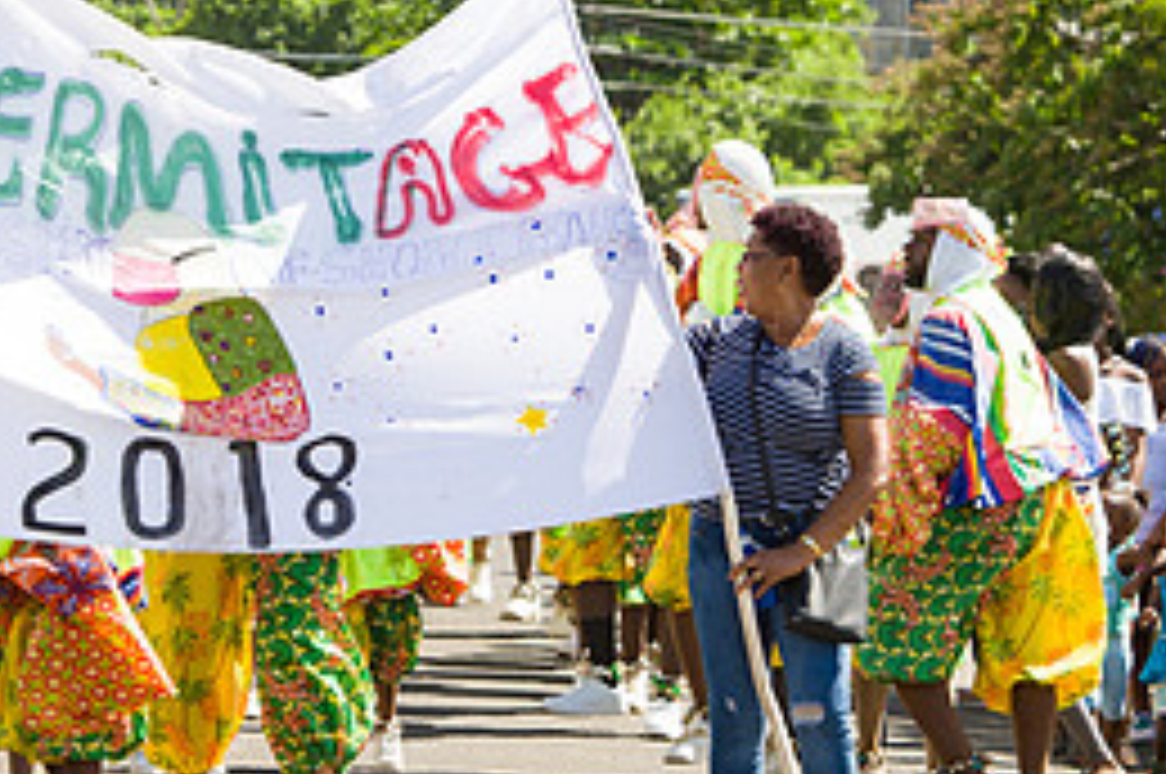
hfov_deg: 8.2
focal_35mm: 251
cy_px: 396
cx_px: 518
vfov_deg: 5.5
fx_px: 8119
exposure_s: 1/200
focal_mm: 112
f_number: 6.3
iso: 100
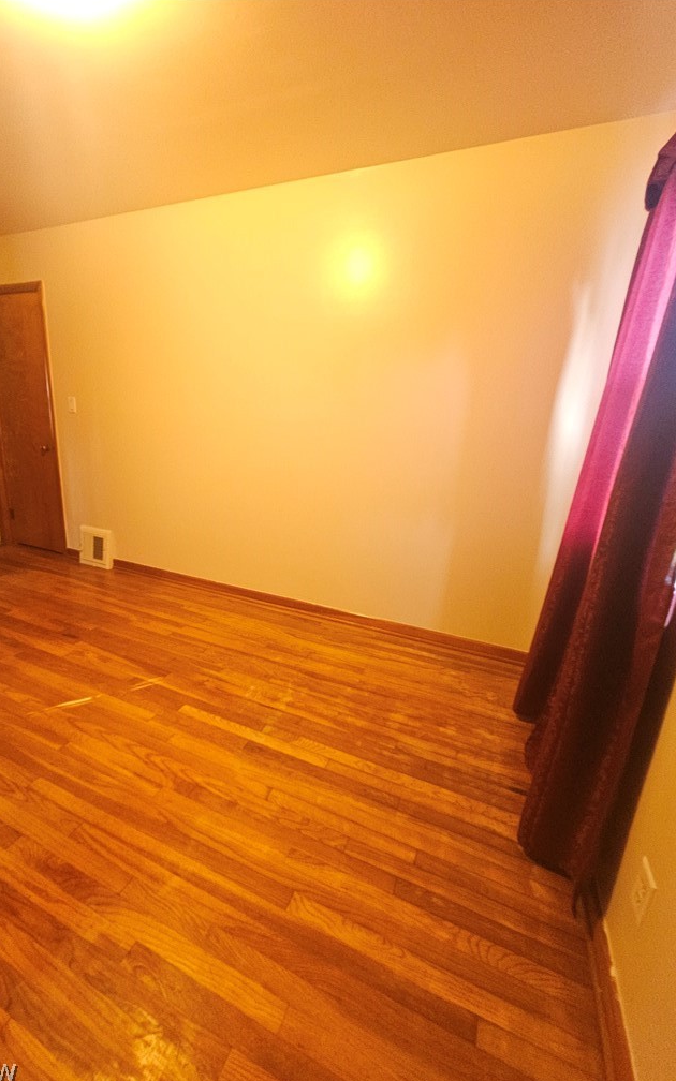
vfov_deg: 105.3
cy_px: 546
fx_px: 413
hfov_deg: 78.0
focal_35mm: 14
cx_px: 281
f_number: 2.2
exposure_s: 1/30
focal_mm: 2.2
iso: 500
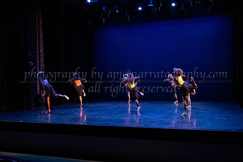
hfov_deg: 54.5
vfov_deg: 37.9
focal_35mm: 35
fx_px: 235
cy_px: 94
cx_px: 130
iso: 4000
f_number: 4
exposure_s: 1/320
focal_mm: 28
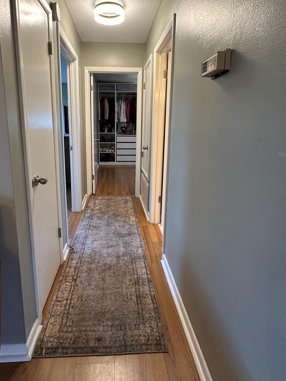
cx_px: 123
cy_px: 154
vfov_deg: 86.7
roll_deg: -1.1
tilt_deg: -10.0
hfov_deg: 71.3
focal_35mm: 18
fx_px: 198
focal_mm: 2.22
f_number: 2.2
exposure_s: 1/60
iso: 250
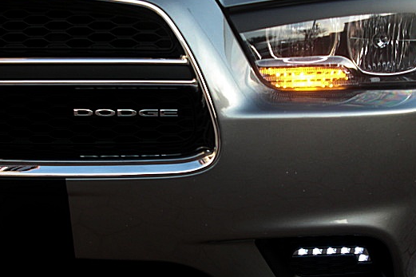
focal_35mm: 46
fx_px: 531
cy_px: 144
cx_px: 220
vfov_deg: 29.2
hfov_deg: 42.7
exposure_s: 1/100
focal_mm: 6.3
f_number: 2.8
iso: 50
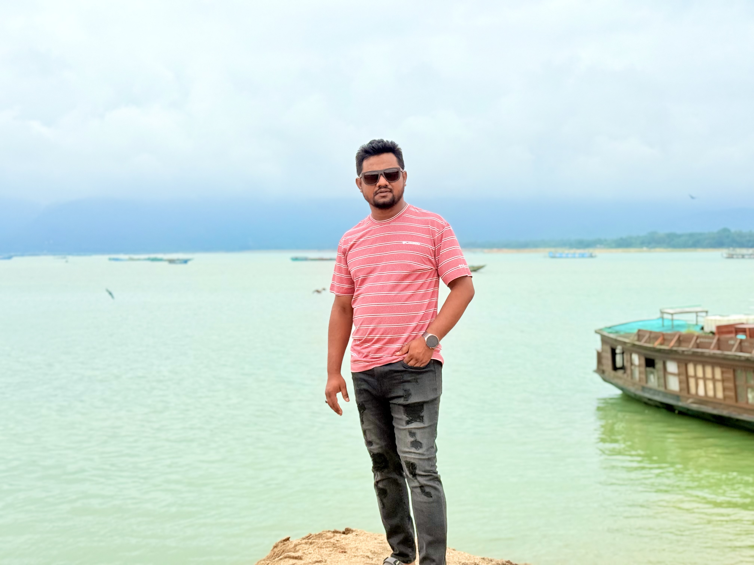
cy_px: 282
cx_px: 377
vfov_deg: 30.3
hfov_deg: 39.7
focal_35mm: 48
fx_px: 1046
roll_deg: +1.1
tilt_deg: -2.0
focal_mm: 6.76
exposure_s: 1/3378
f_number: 1.78
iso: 64
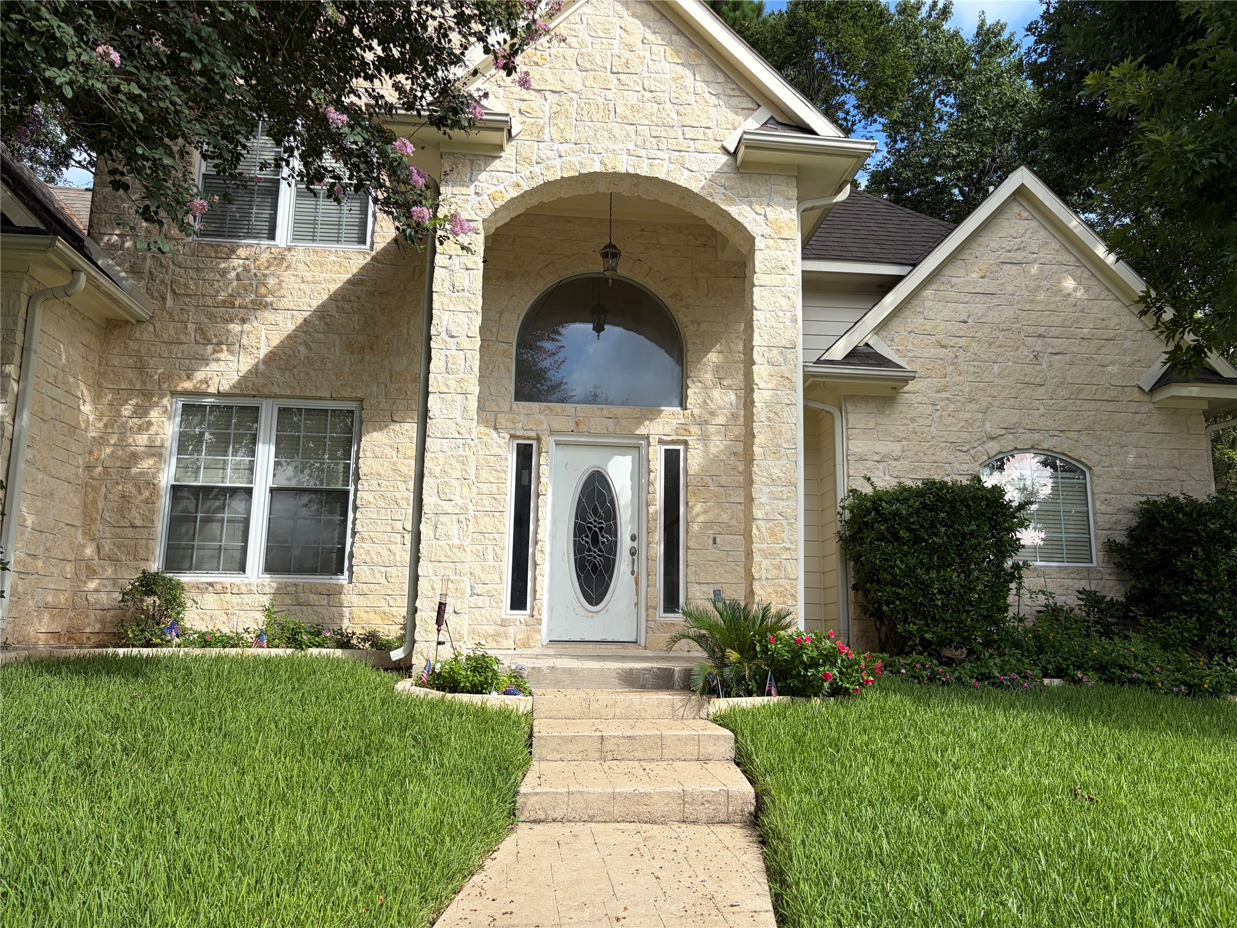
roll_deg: -1.7
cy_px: 464
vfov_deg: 53.1
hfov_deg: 67.3
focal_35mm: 26
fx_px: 929
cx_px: 618
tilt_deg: +8.9
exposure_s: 1/2283
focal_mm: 5.96
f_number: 1.6
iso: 50
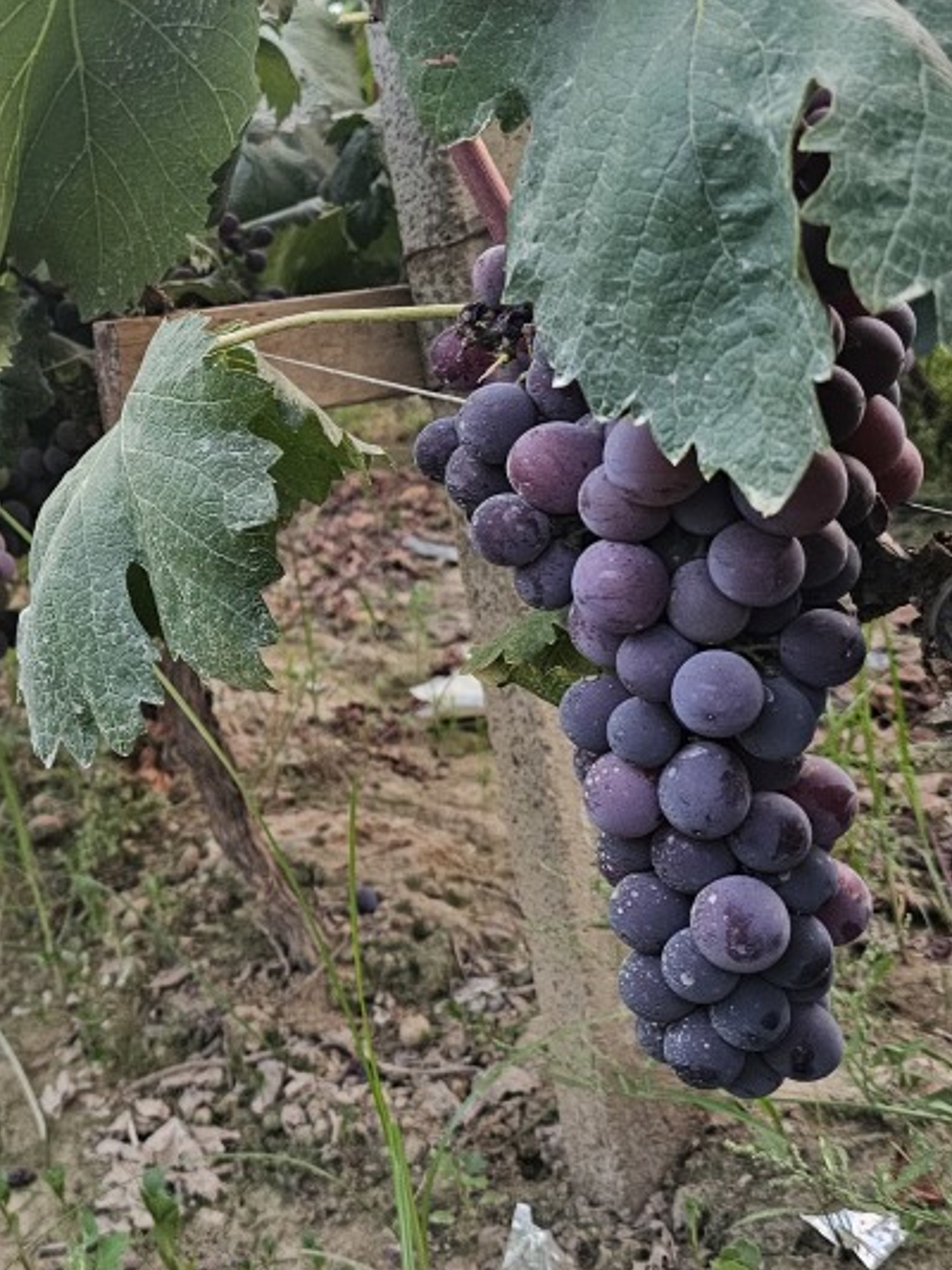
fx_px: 1688
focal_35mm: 46
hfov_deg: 30.3
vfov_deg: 41.0
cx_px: 114
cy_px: 501
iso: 640
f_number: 1.7
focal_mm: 6.3
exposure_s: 1/100
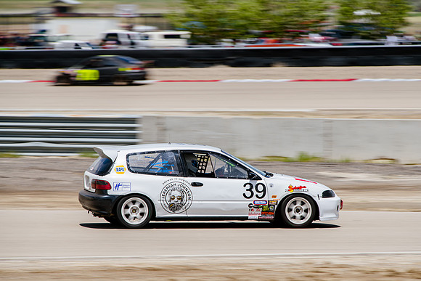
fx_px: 4229
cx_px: 227
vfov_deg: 3.8
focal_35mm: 362
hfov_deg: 5.7
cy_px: 152
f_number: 7.1
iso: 31
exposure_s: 1/200
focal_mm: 320
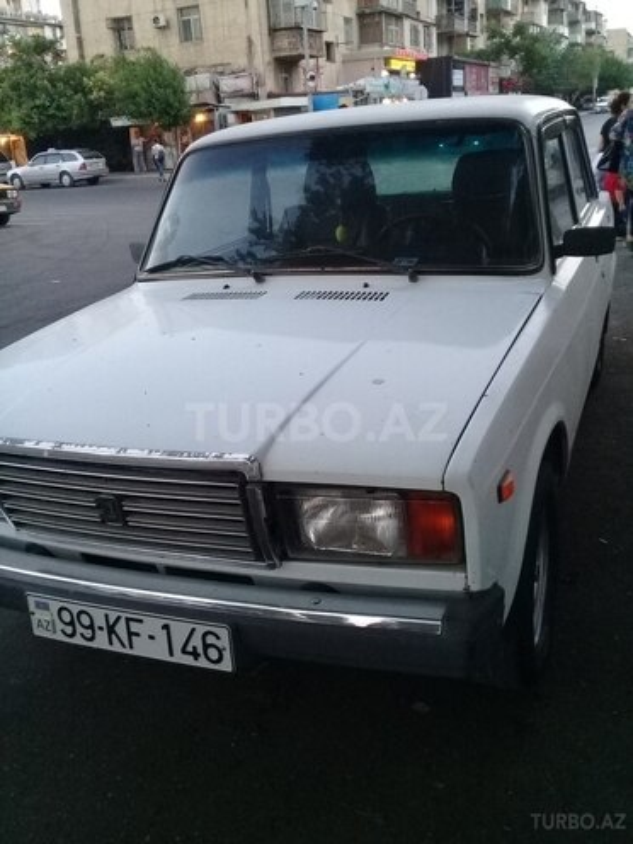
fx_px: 756
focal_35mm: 31
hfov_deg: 45.4
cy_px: 422
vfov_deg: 58.4
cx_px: 316
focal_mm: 3.3
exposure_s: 1/33
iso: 200
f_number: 2.2
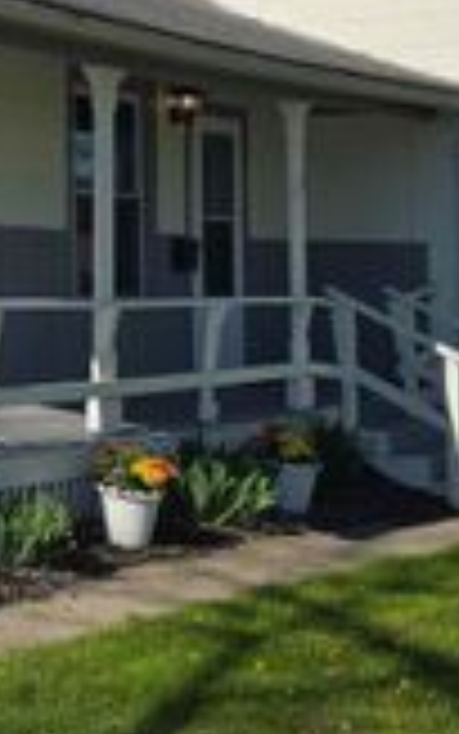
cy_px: 133
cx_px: -202
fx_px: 1500
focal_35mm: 75
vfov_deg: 26.9
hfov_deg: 16.1
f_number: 1.7
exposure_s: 1/1372
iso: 12
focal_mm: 6.3
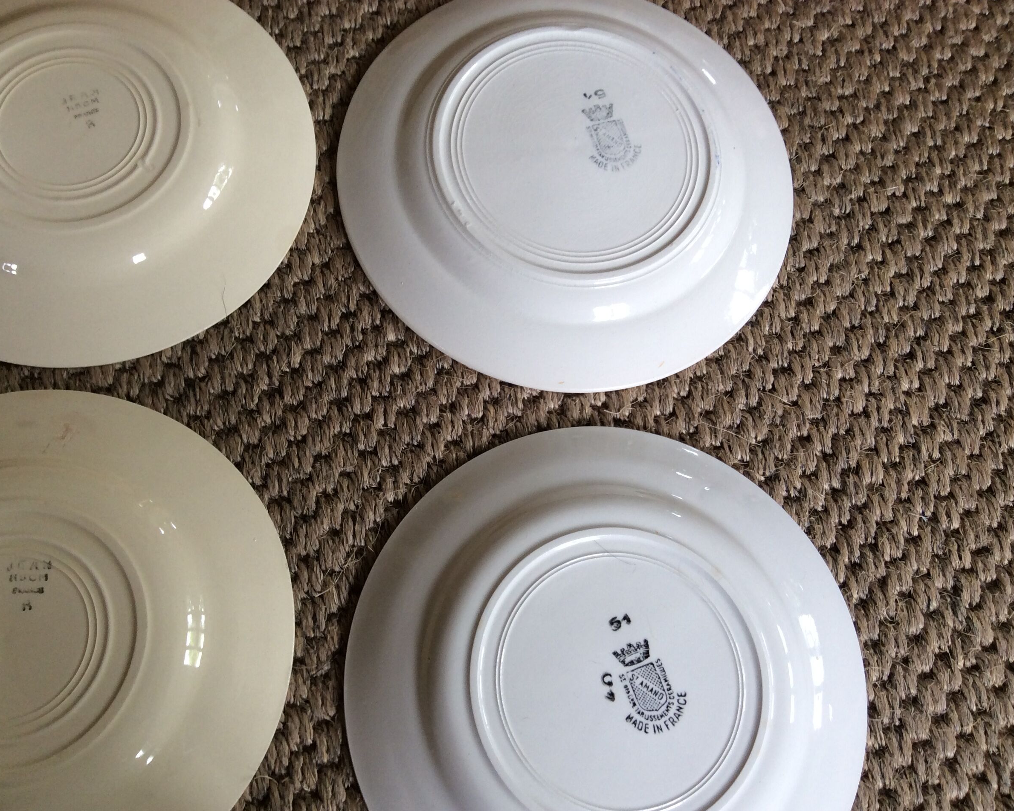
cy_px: 411
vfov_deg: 43.4
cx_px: 483
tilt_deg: -72.2
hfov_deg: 52.8
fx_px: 1020
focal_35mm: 34
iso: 40
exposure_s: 1/33
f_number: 2.4
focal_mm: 3.3
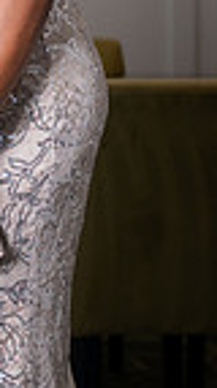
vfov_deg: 9.8
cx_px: -326
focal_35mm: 219
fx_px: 2250
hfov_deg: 5.3
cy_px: -14
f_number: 2.8
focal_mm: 48
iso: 500
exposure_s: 1/250
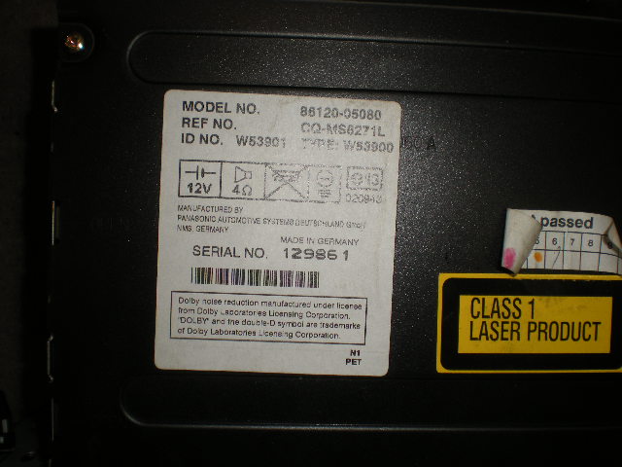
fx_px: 683
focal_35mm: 38
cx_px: 311
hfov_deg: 49.0
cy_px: 234
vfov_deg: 37.7
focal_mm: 6.3
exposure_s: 1/60
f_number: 4.6
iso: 64
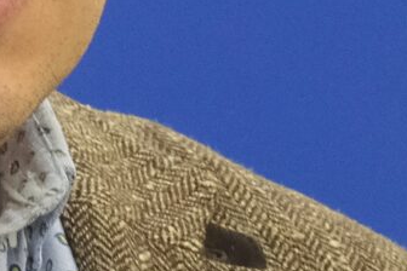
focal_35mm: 1546
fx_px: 17477
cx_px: -25
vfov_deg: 0.9
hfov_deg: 1.3
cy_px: 119
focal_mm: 135
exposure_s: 1/56
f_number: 5.6
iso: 1600
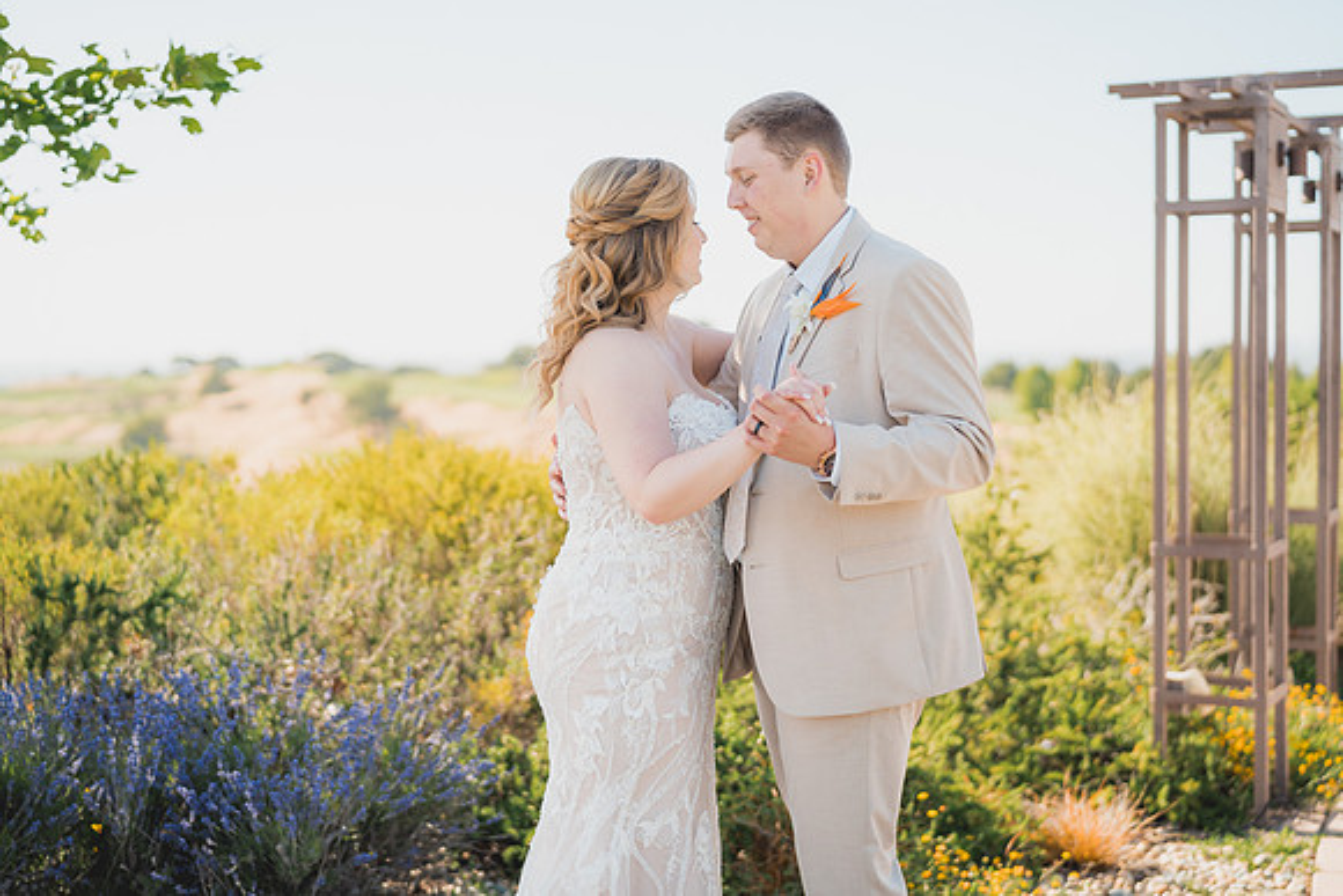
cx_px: 672
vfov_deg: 27.0
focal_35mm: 50
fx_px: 1866
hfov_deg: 39.6
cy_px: 448
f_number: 1.8
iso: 125
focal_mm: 50
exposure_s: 1/2000
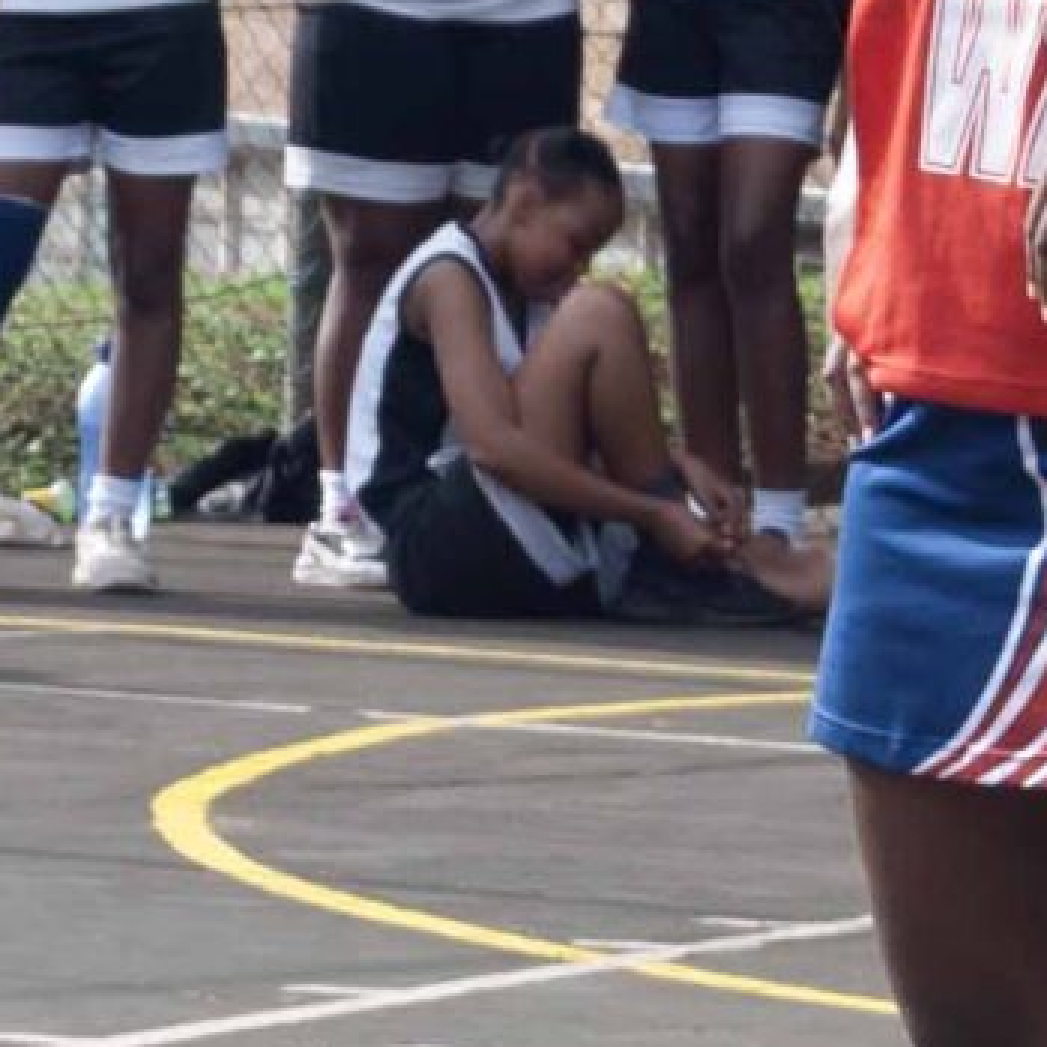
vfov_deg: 3.4
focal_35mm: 514
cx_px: 311
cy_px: 323
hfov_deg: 3.4
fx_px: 17593
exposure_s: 1/125
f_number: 5.6
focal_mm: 55
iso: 100
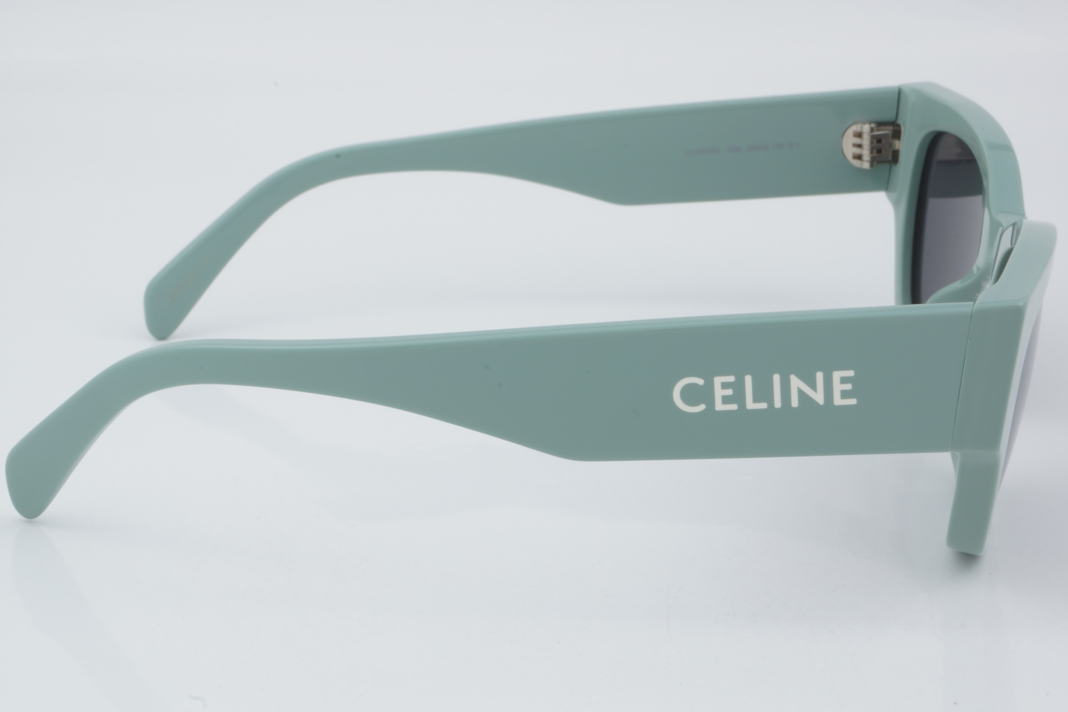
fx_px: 2447
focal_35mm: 82
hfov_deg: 24.6
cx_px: 534
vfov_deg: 16.6
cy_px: 356
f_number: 32
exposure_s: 1/3
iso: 100
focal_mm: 55
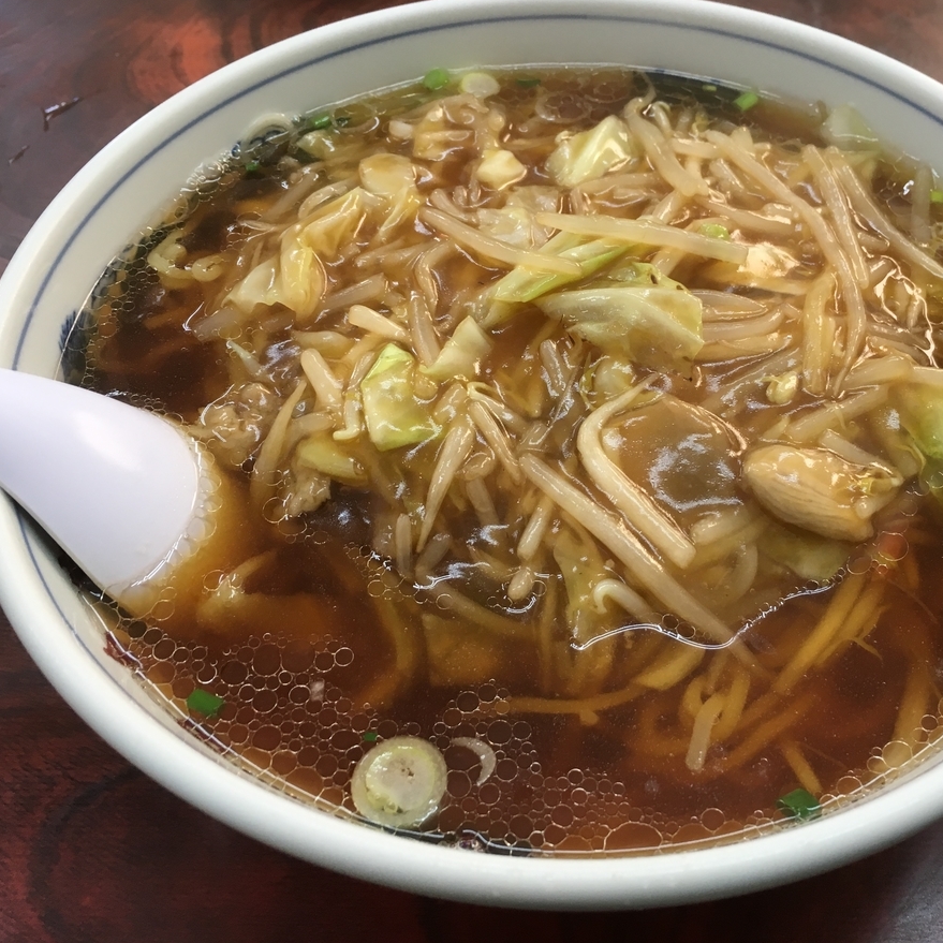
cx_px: 573
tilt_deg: -52.1
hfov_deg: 46.9
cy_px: 465
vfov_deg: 47.2
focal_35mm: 35
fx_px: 1079
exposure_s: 1/33
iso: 40
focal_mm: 4.15
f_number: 2.2
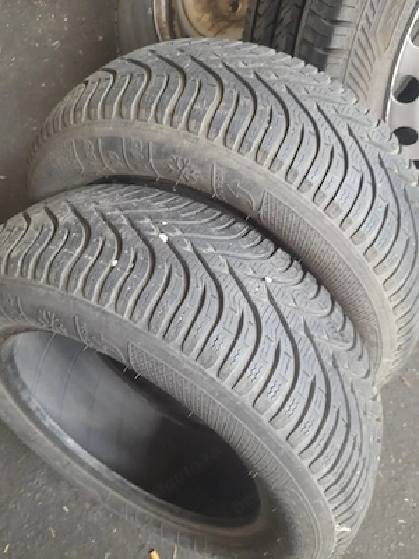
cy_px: 280
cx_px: 210
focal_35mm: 25
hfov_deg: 54.9
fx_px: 403
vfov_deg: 69.4
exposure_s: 1/50
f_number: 2
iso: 250
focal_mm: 4.6
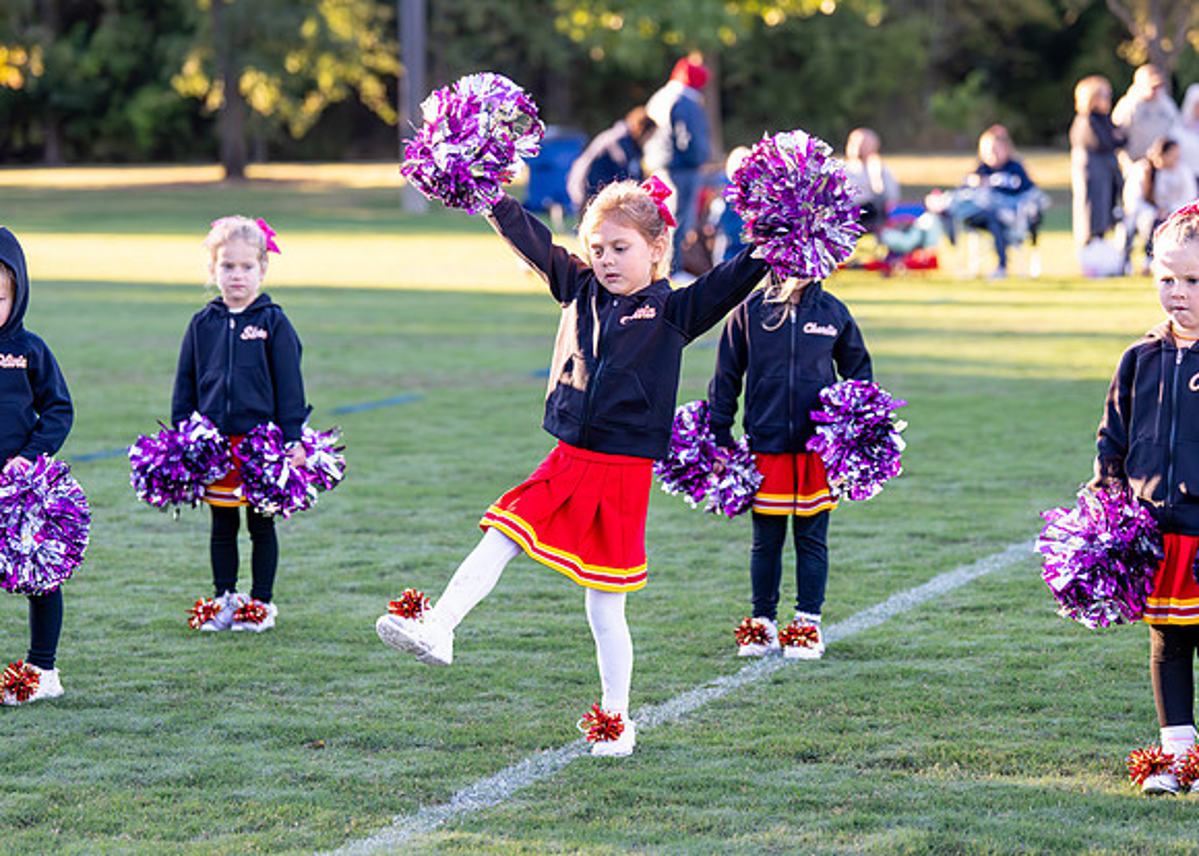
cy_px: 380
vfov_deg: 12.2
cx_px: 576
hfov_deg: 17.0
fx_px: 4014
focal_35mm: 118
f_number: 2.8
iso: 1600
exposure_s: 1/2500
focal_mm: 98
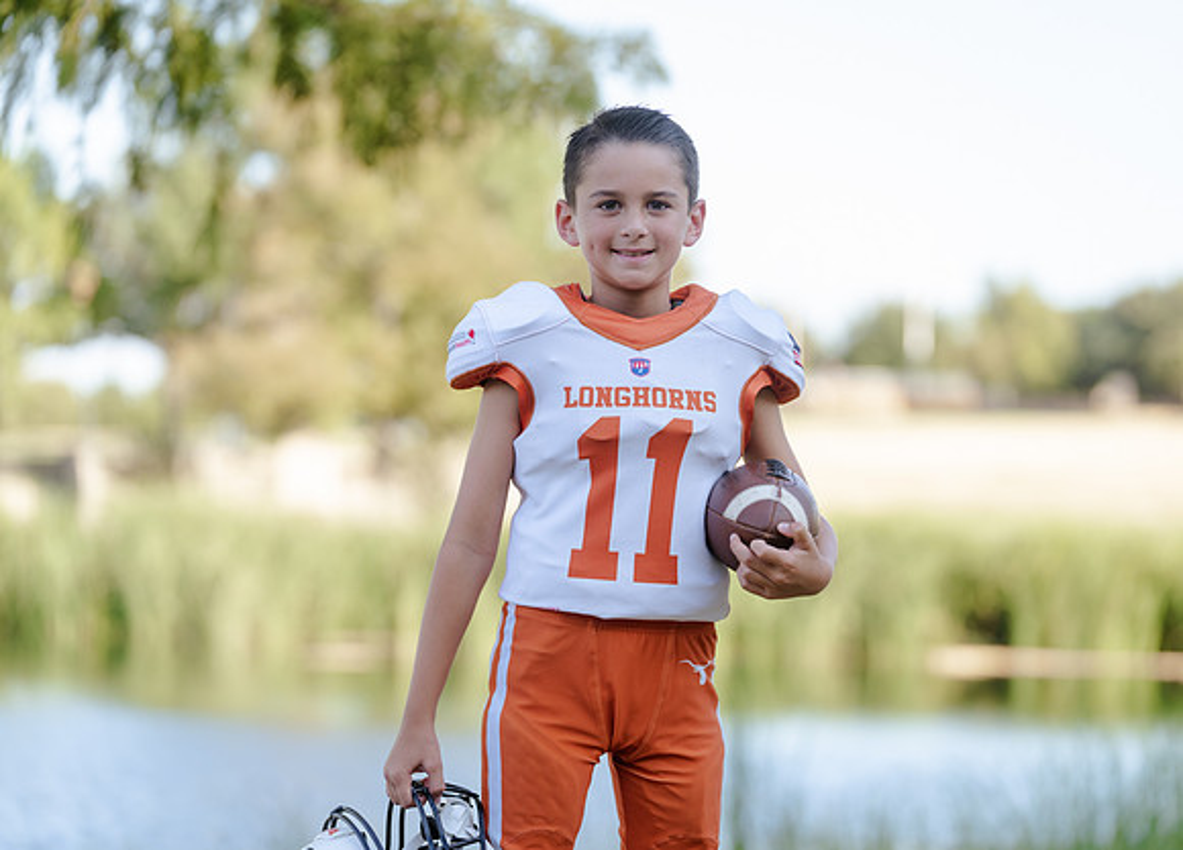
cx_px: 639
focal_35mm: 132
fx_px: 4439
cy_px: 424
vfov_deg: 10.9
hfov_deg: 15.2
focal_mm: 125
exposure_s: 1/320
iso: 160
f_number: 3.2
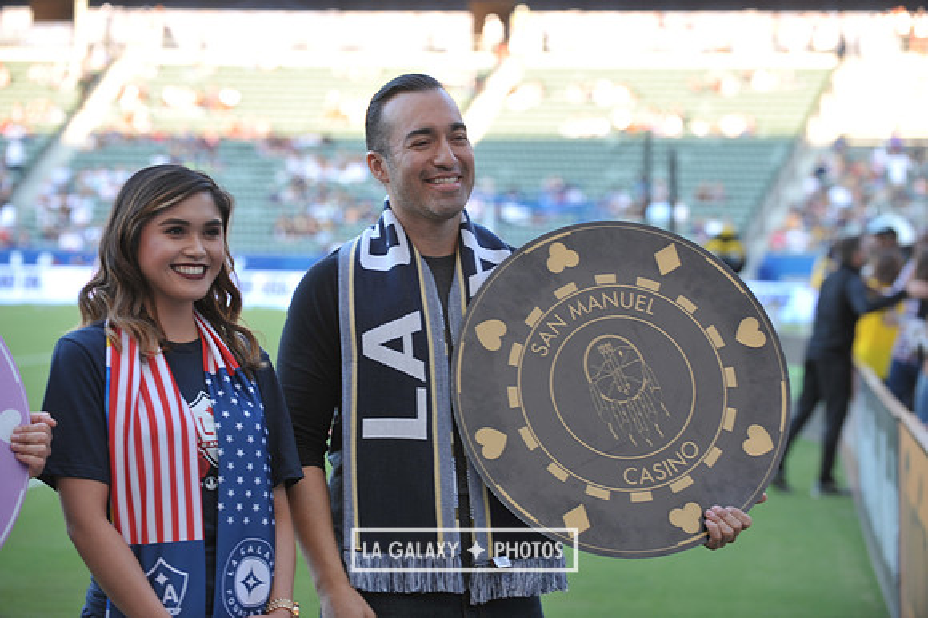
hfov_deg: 17.7
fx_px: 2988
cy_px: 309
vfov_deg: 11.8
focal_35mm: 116
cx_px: 464
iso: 200
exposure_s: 1/100
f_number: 5
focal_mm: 116
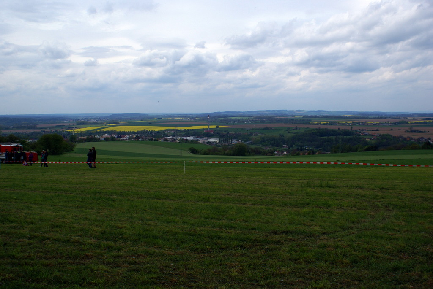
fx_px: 397
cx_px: 216
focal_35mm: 33
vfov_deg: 40.1
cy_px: 144
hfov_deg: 57.2
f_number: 10
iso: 100
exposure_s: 1/500
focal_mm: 22
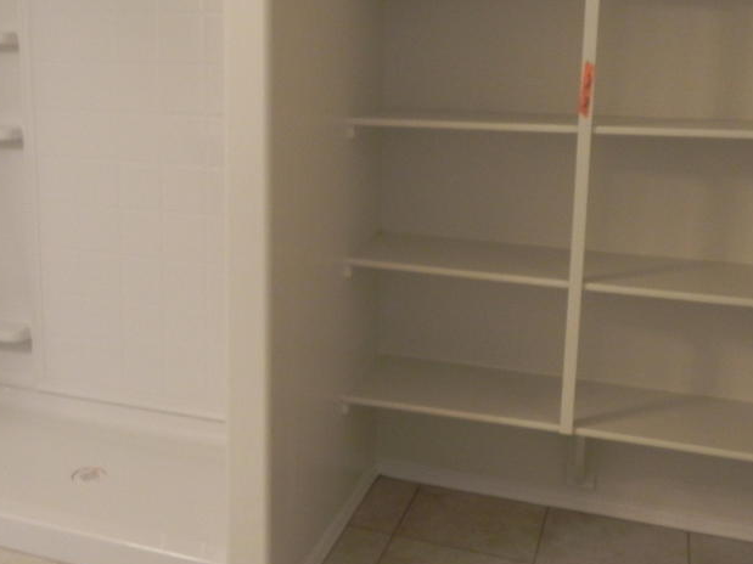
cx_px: 275
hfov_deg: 43.5
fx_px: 935
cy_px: 203
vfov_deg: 33.4
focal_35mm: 43
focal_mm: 4.6
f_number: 2.8
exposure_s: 1/30
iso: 277
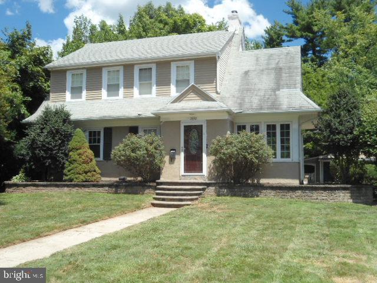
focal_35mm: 37
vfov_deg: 38.7
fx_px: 403
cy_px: 142
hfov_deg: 50.1
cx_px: 188
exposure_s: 1/800
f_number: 3.2
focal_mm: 6.7
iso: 80
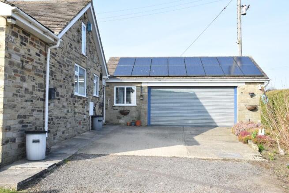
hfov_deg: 49.5
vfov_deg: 34.2
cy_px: 96
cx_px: 144
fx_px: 313
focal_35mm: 39
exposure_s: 1/200
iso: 800
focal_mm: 26
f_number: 18
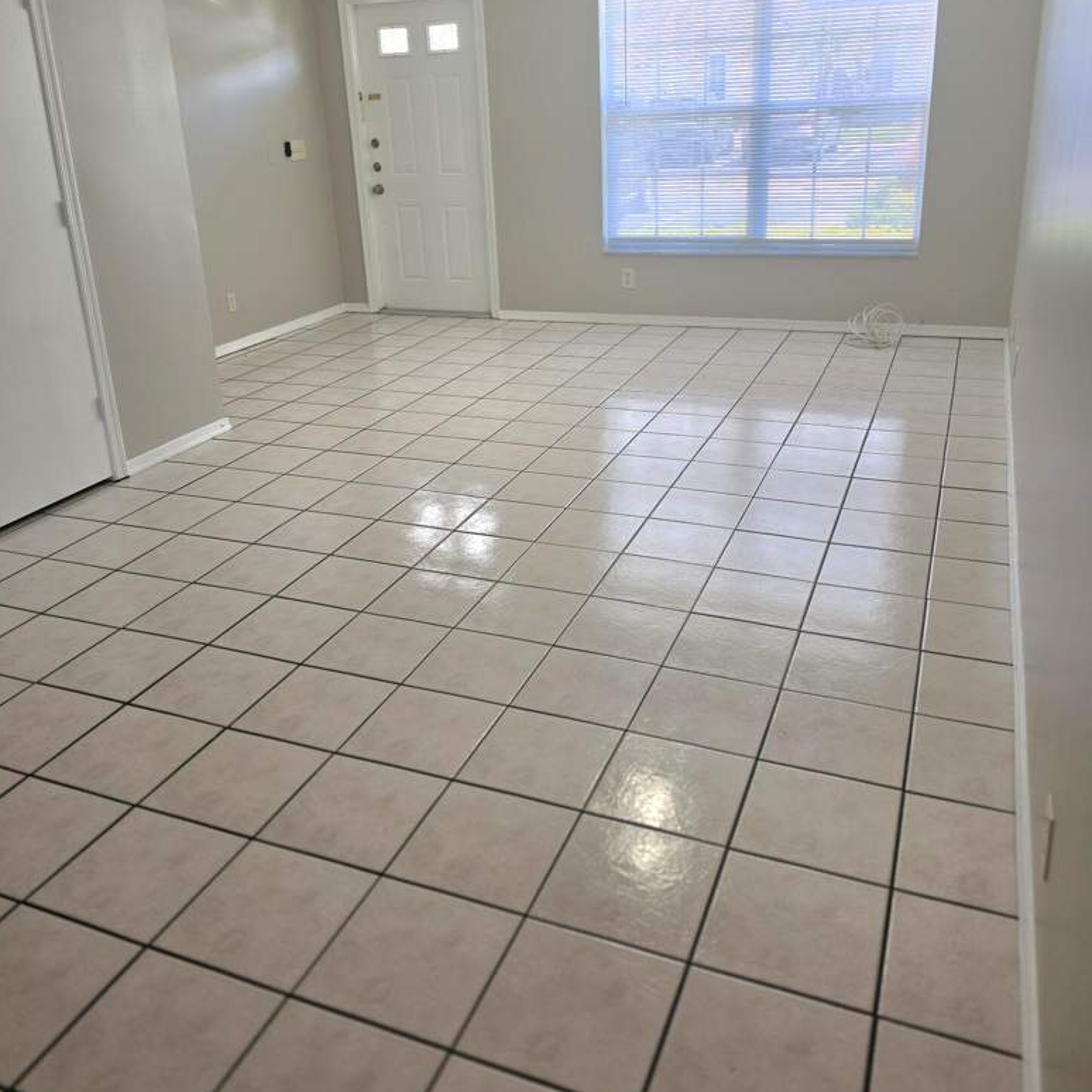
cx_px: 529
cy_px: 440
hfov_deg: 57.3
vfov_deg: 56.9
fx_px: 999
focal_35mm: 28
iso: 25
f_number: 1.4
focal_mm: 6.5
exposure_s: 1/182
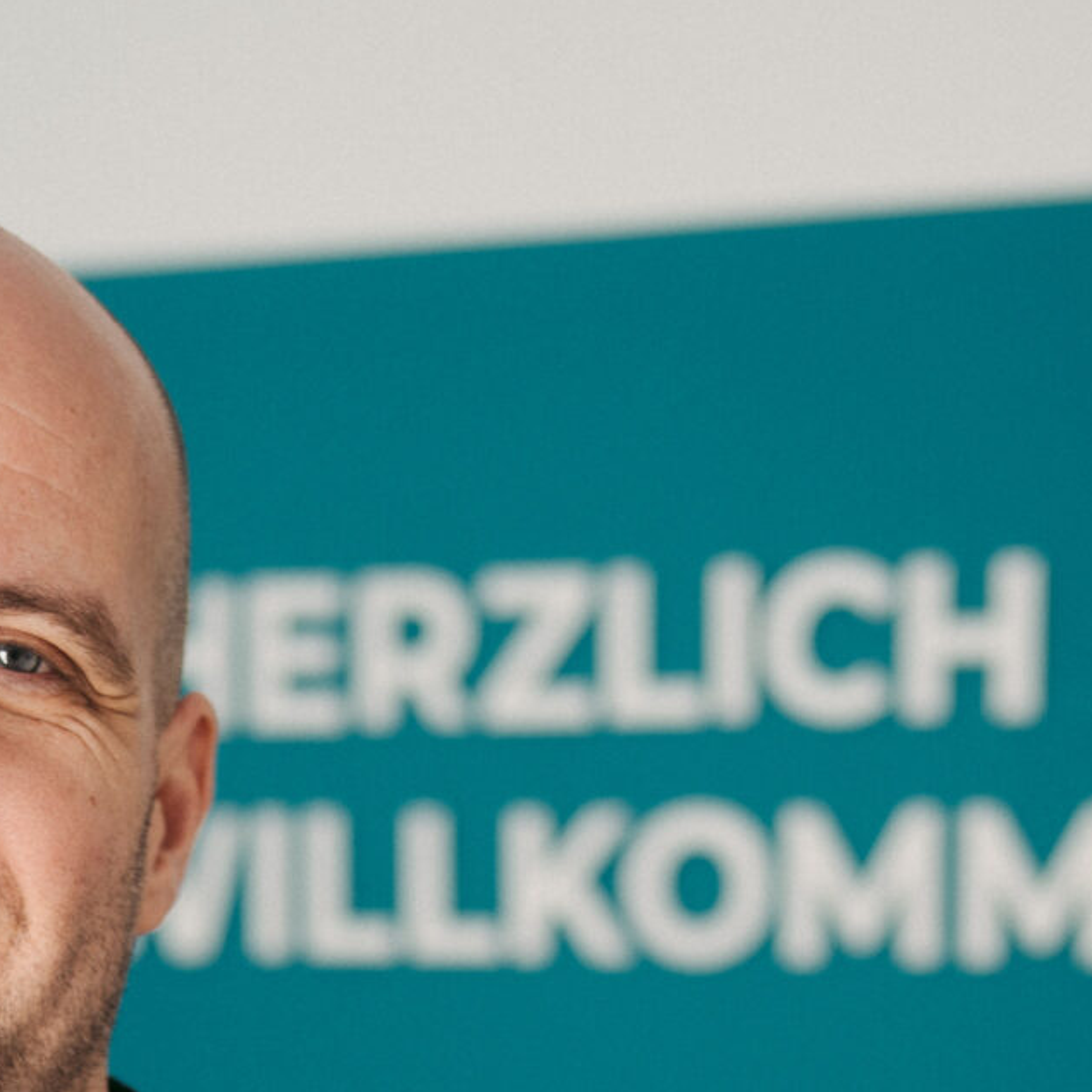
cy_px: 2002
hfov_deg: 12.7
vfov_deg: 11.7
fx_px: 4890
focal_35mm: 137
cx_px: 274
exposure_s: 1/200
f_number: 2.8
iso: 100
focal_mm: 40
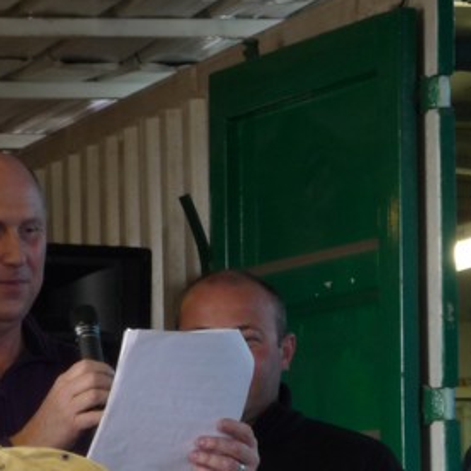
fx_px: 4726
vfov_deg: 5.7
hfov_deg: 5.7
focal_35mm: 307
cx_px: 128
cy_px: 328
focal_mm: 20.8
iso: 125
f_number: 5.8
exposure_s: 1/8
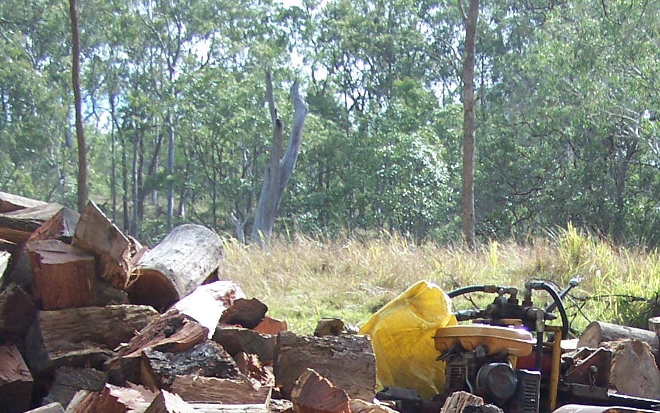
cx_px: 562
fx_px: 1655
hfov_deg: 22.1
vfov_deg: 13.7
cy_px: 518
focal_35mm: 92
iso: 80
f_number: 2.8
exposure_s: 1/320
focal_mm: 6.3
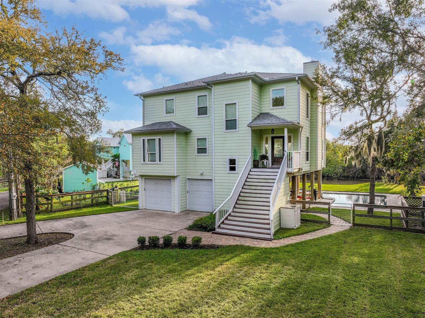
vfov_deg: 56.8
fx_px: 295
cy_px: 159
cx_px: 212
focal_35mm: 24
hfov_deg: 71.6
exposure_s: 1/25
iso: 100
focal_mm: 12.29
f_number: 5.6
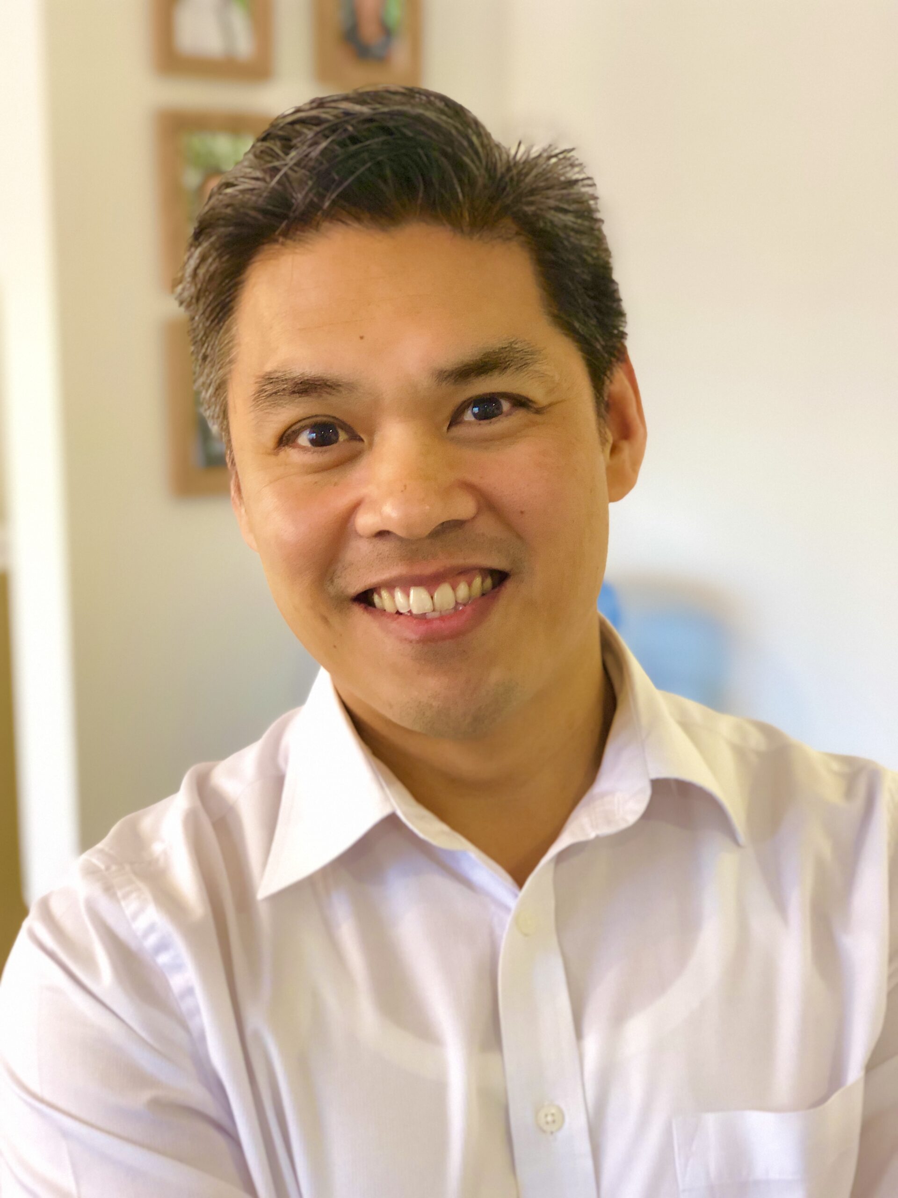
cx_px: 449
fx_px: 1972
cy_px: 599
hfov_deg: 25.7
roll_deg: +1.6
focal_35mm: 57
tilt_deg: -7.7
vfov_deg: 33.8
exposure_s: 1/33
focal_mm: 6.6
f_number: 2.8
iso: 250
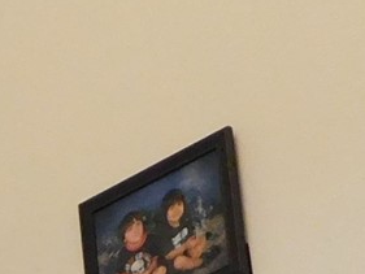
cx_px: -504
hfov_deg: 7.1
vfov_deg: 5.4
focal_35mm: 262
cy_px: 797
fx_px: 2764
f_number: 3.5
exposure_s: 1/15
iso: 400
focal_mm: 6.3
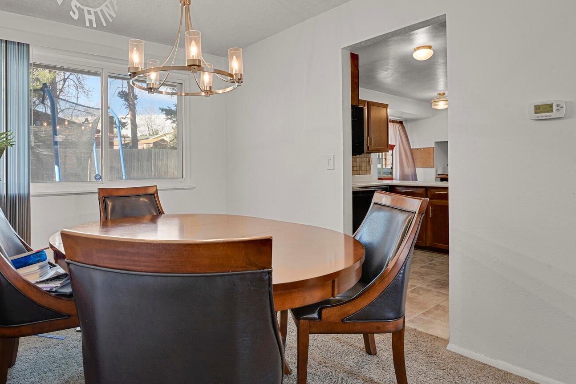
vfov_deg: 59.2
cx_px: 227
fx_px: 336
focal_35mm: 21
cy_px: 163
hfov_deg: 80.1
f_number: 8
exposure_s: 1.3
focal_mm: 17
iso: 250
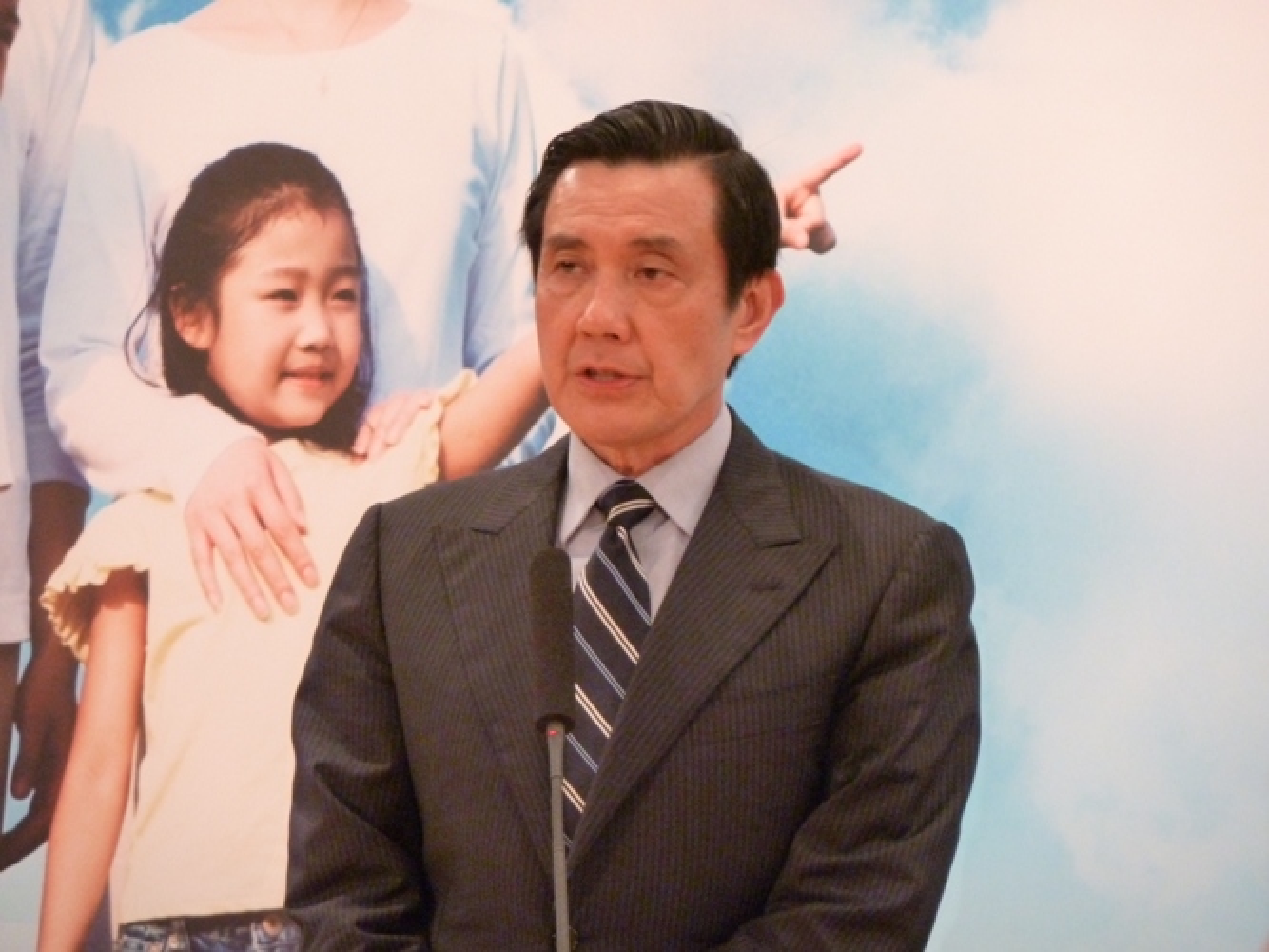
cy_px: 476
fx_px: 8247
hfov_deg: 8.8
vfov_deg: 6.6
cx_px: 634
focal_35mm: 225
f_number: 4.6
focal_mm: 37
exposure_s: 1/50
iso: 800
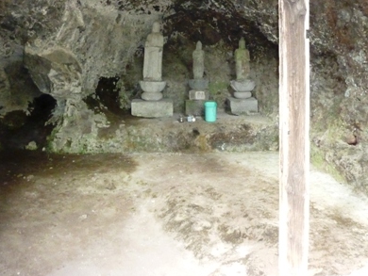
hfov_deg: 45.7
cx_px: 162
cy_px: 62
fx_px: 436
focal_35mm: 41
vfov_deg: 34.3
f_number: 3.3
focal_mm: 4.5
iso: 800
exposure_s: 1/30
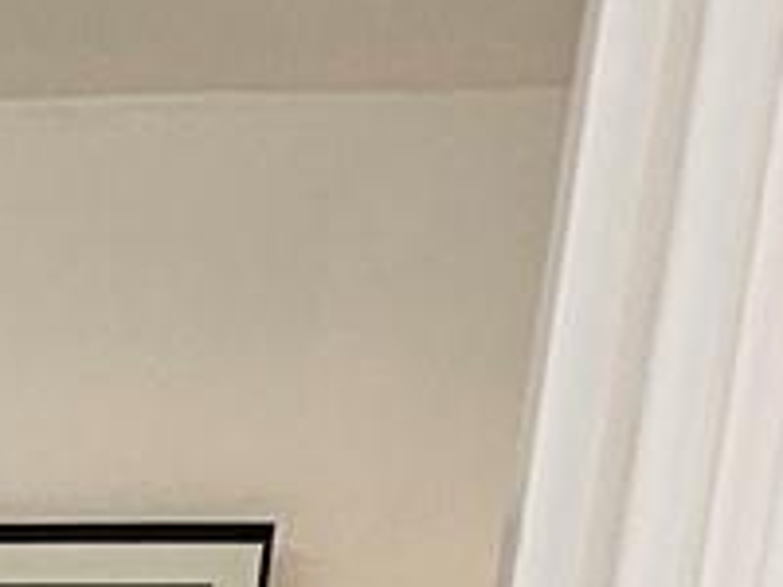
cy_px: 1953
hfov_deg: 16.4
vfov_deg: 9.6
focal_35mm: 104
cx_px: -548
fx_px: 2352
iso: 64
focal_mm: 2.2
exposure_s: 1/120
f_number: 2.2
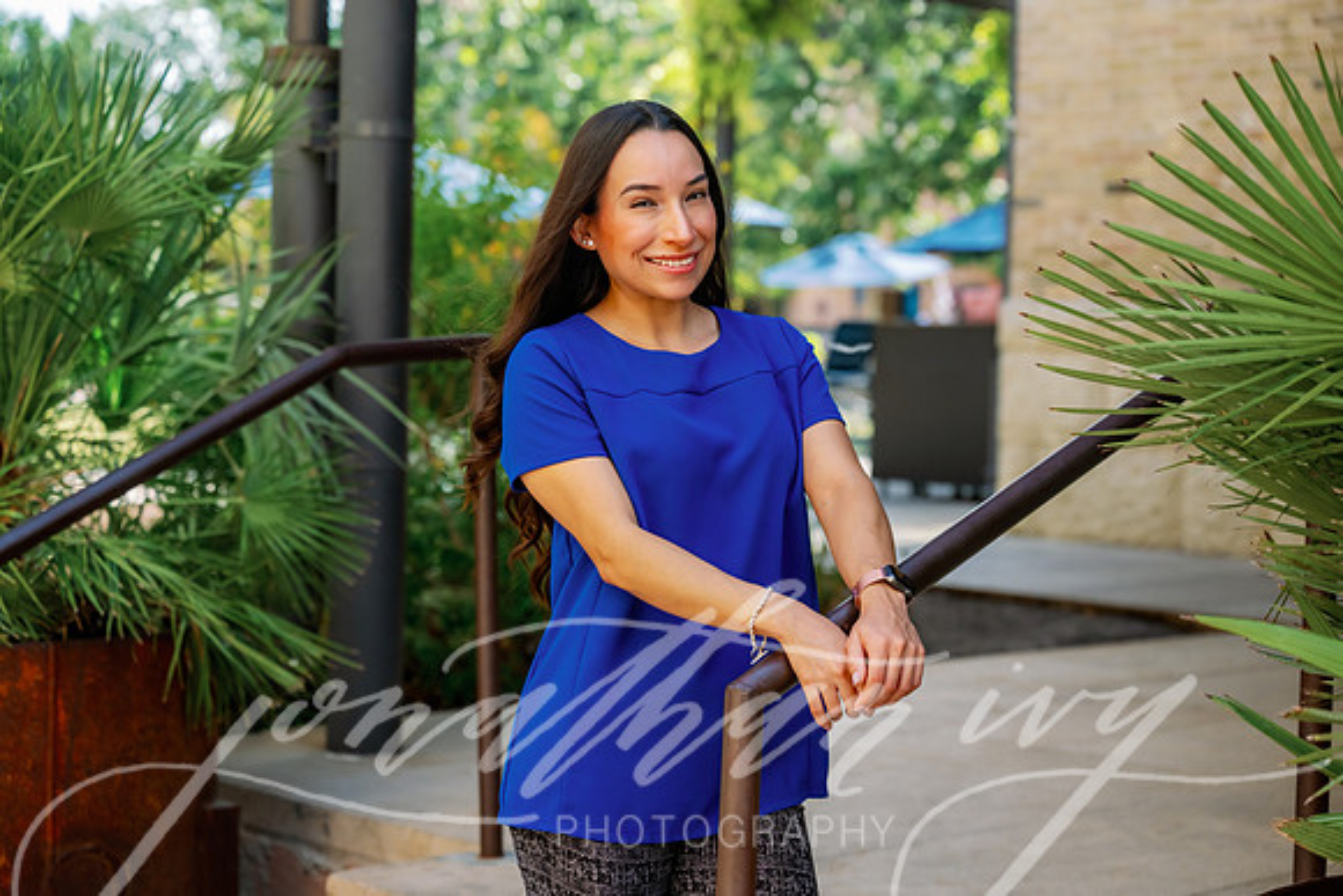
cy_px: 448
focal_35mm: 70
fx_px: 2612
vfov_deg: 19.5
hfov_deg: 28.8
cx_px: 672
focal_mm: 70
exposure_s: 1/1600
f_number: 3.5
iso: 800
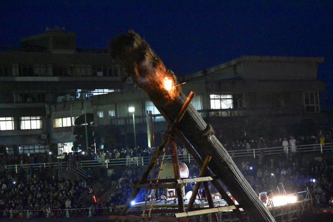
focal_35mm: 105
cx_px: 166
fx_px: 971
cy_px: 111
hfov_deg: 19.5
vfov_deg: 13.0
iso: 12800
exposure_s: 1/50
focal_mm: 70
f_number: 4.5
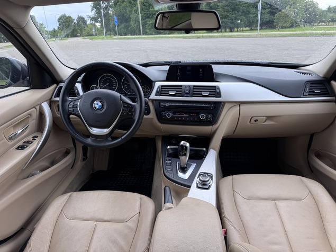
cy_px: 126
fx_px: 233
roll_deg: +3.7
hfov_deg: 71.6
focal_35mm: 24
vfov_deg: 56.8
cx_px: 168
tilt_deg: -22.7
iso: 80
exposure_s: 1/433
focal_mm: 6.76
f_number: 1.78
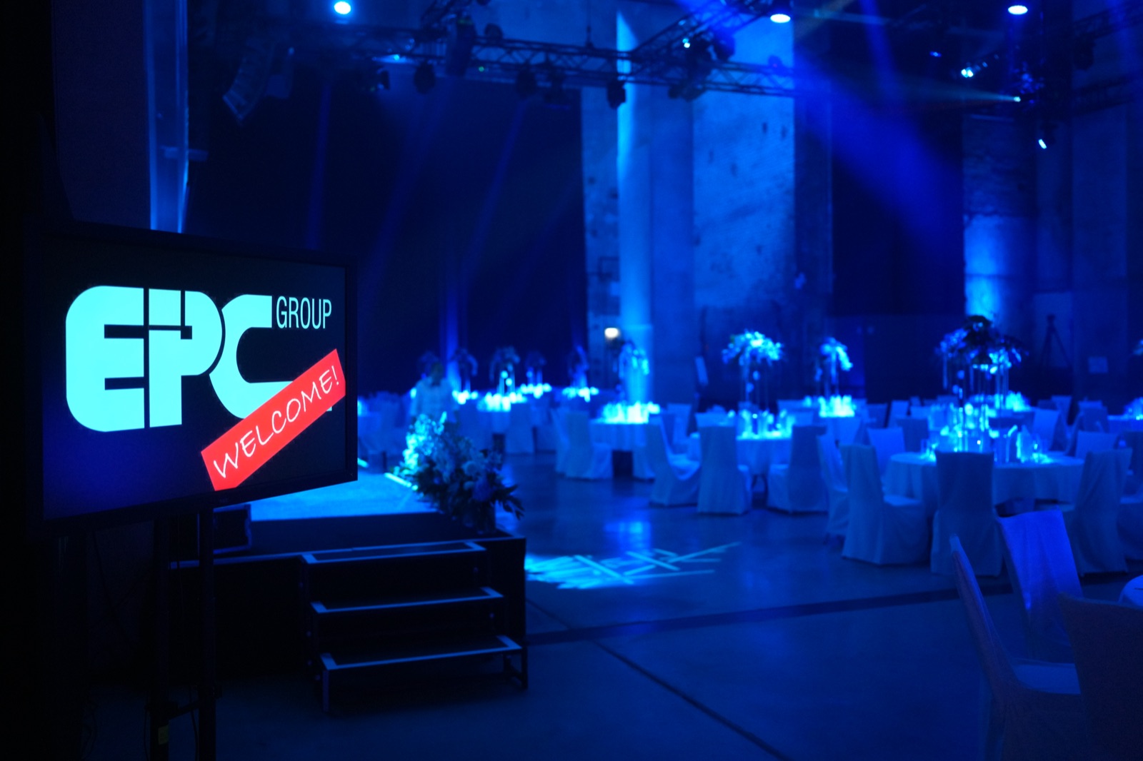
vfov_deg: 37.8
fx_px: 1111
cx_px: 572
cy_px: 380
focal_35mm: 35
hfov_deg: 54.4
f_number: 1.6
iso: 2500
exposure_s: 1/500
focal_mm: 35
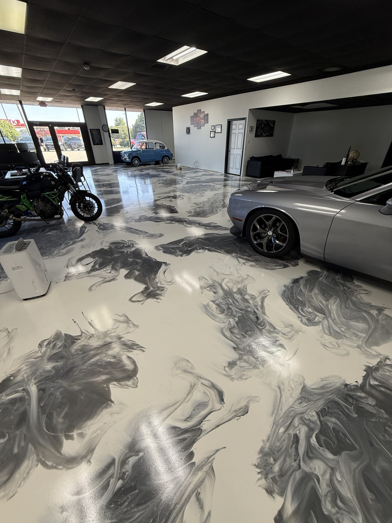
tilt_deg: -29.7
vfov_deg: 102.1
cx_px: 196
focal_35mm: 14
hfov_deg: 85.7
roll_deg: -0.6
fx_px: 211
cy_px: 262
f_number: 2.2
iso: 160
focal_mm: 2.22
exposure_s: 1/120
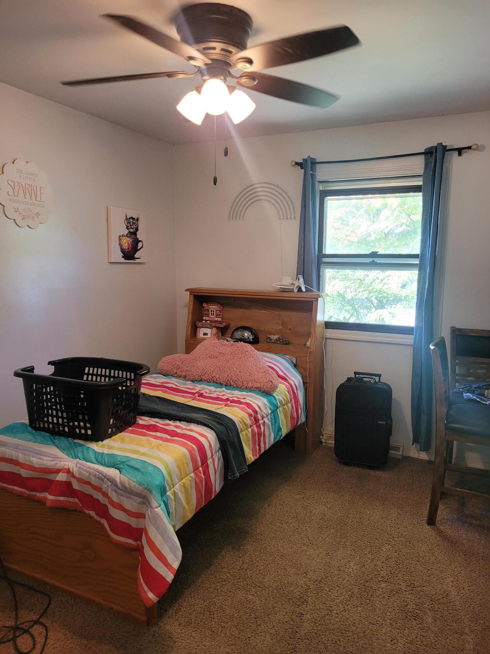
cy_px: 327
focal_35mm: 26
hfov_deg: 53.1
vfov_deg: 67.3
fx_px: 491
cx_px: 245
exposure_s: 1/60
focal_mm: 5.4
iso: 200
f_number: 1.8
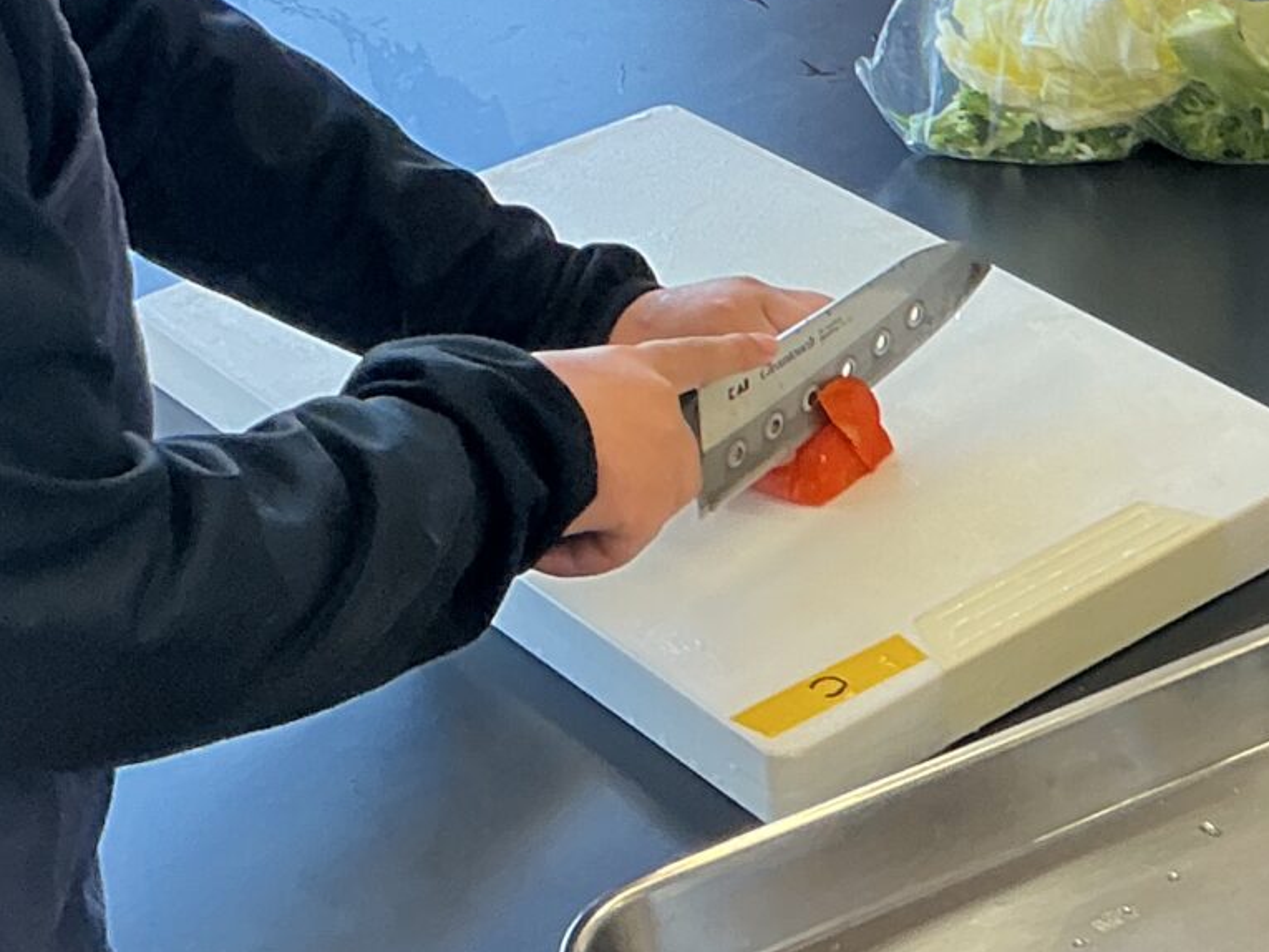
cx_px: 1446
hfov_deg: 19.3
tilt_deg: -17.2
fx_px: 3557
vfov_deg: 14.7
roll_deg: +0.6
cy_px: -211
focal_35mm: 97
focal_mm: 3
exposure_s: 1/120
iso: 50
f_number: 1.8
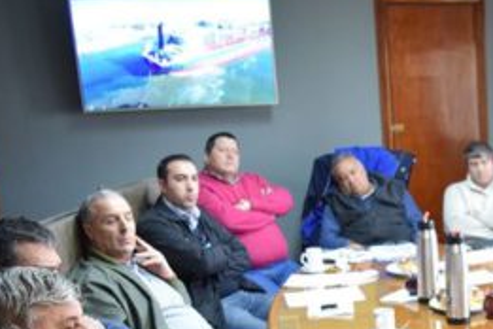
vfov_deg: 20.9
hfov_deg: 29.0
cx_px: 553
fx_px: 849
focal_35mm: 62
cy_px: 361
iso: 1000
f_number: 4
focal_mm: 18
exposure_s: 1/30
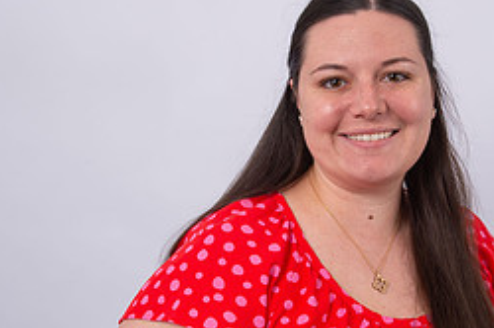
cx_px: 310
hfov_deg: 28.0
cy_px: 205
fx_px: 987
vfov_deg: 18.8
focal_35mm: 72
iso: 100
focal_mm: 31
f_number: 9
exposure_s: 1/250
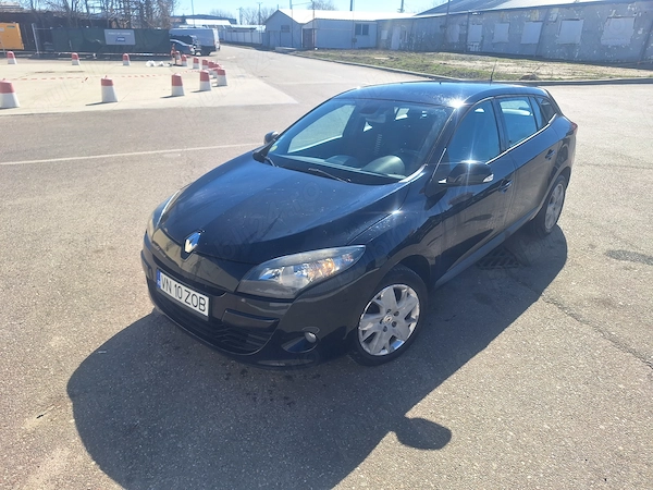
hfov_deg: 73.9
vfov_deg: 58.9
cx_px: 326
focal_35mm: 23
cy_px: 245
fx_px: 434
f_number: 1.8
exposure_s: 1/2028
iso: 40
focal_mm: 5.54
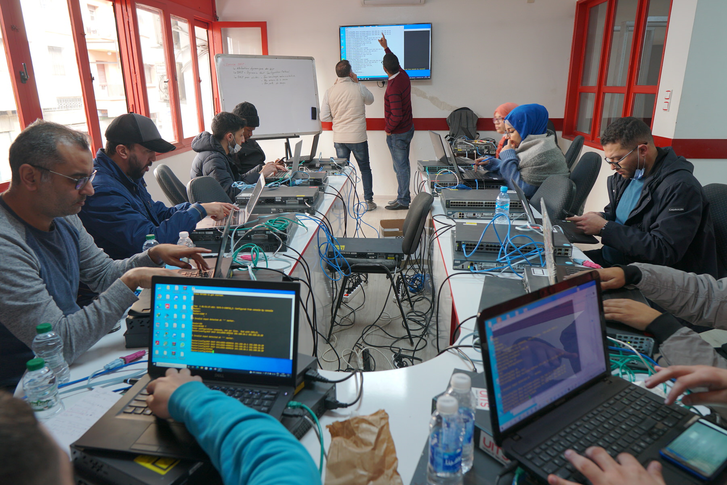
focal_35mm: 24
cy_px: 242
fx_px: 485
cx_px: 364
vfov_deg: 53.1
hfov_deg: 73.7
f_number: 3.5
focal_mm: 16
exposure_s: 1/25
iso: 200
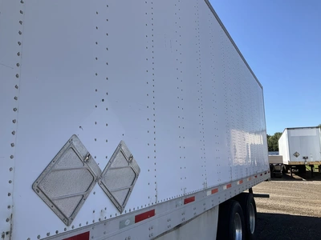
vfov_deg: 48.2
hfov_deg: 61.7
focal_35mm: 29
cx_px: 160
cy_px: 120
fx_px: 269
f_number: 1.8
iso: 25
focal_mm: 3
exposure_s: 1/1168
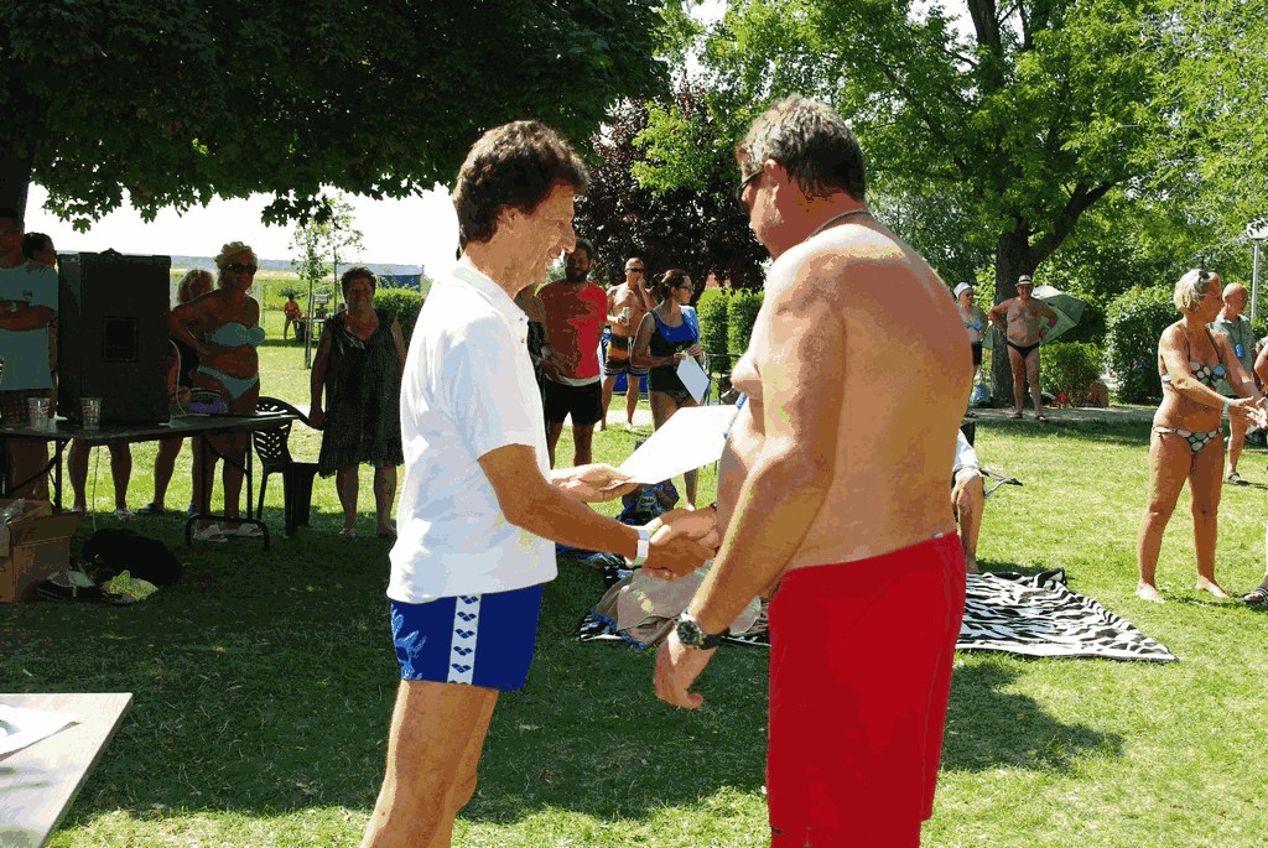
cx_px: 634
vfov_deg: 29.3
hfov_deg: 42.7
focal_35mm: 46
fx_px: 1622
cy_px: 424
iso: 100
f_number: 6.7
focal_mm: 30.63
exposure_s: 1/180
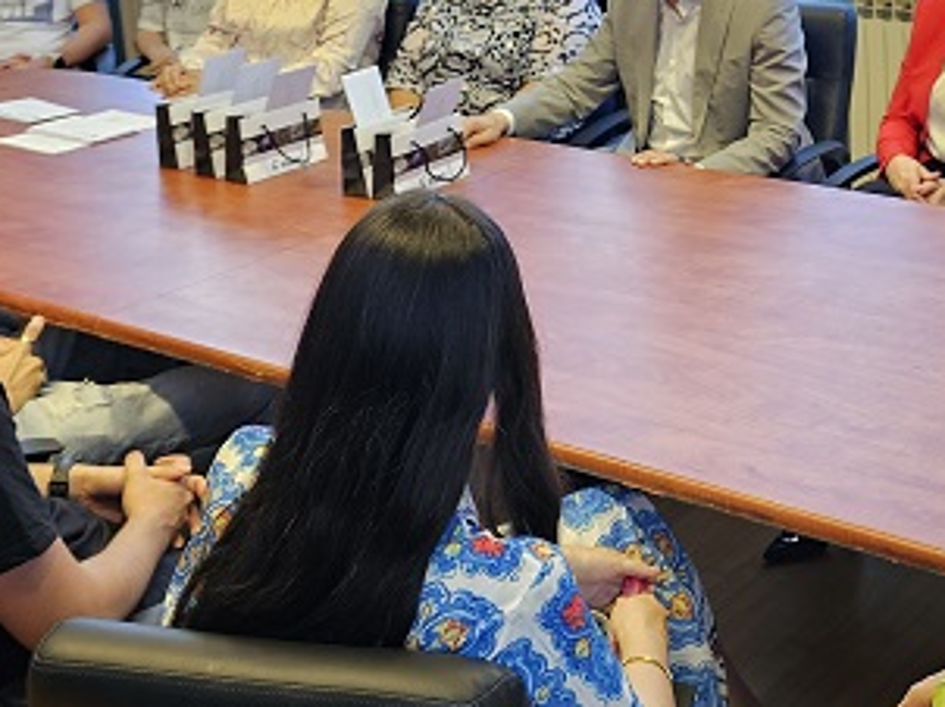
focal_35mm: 61
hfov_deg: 30.3
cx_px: 854
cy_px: 19
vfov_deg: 23.1
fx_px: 1664
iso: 400
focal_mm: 6.3
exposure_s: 1/100
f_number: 1.7
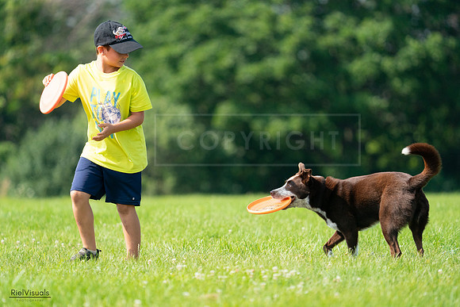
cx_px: 230
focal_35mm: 415
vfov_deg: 3.3
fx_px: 5304
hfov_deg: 5.0
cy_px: 154
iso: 2000
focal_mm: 415
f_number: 6.3
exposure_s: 1/4000
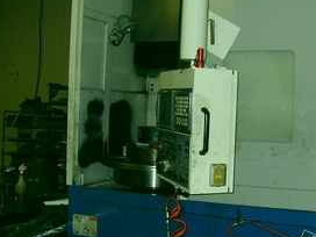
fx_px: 456
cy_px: 89
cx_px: 223
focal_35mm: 50
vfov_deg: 29.0
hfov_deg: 37.6
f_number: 2.8
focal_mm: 6.3
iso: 100
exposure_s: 1/45
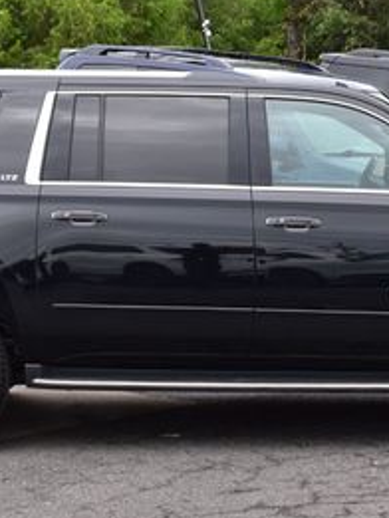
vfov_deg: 16.4
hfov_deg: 12.3
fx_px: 1797
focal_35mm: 120
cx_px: 250
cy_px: 177
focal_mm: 34
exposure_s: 1/160
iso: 400
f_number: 10
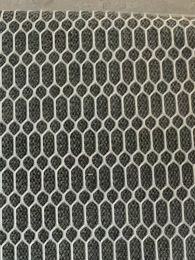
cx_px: 158
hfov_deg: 18.0
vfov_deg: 20.9
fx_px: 608
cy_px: 377
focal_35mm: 81
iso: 3200
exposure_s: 1/500
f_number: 2.8
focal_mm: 5.72
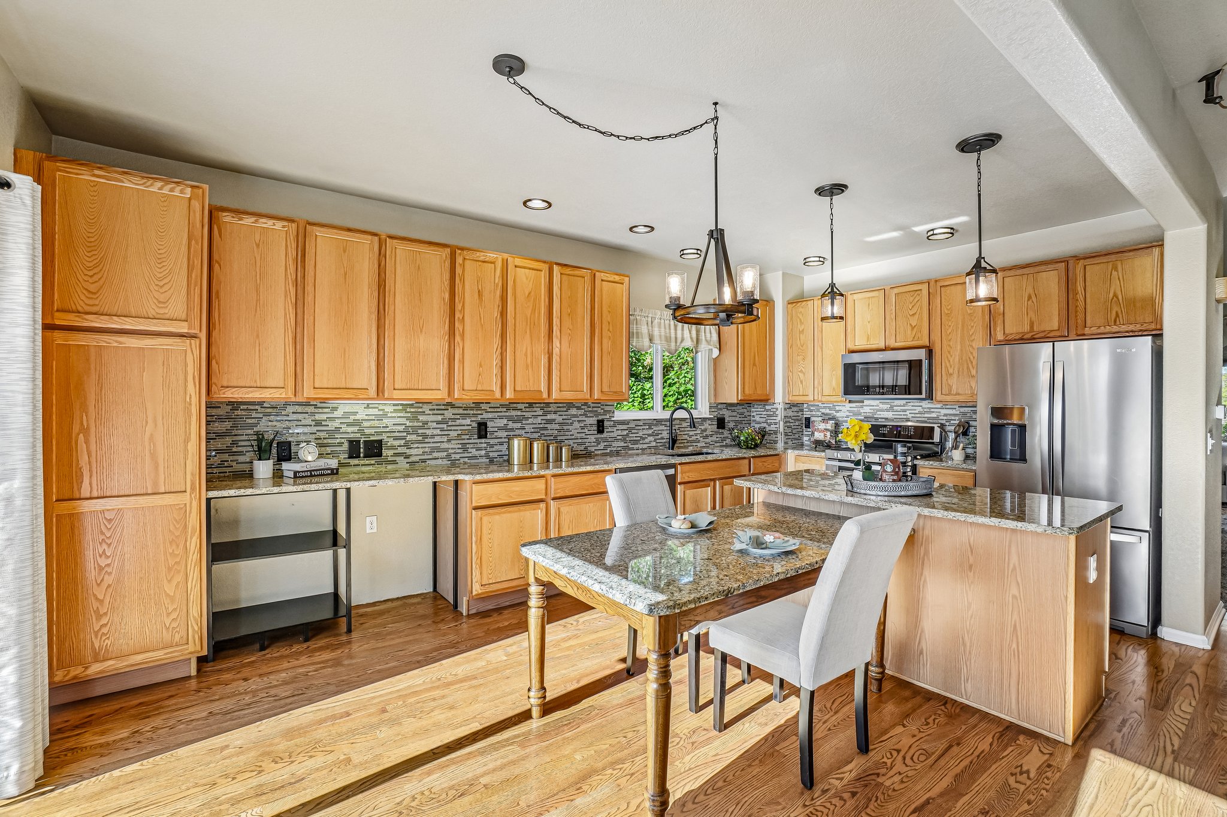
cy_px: 408
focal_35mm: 15
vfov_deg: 77.3
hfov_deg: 100.4
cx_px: 614
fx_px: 511
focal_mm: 10
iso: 400
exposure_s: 1/50
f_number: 8
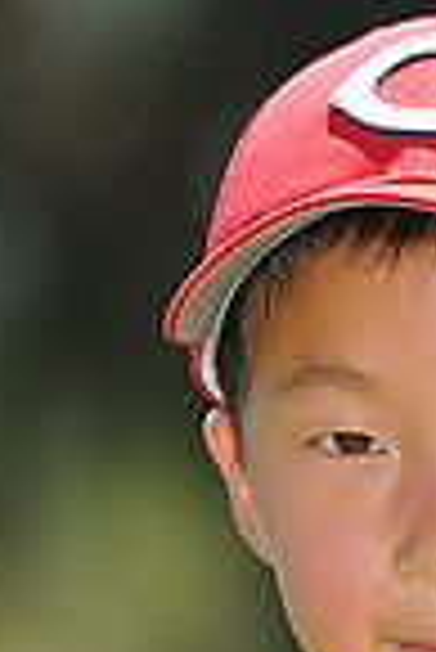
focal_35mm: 798
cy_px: 796
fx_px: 14461
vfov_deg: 2.6
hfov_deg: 1.7
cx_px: 476
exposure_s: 1/640
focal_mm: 200
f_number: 4.5
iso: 200
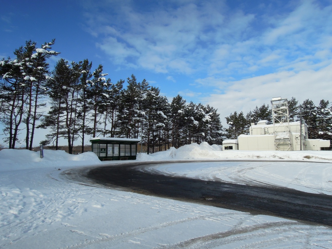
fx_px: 230
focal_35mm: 24
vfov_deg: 56.8
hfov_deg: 71.6
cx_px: 166
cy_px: 124
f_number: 5.6
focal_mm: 4.3
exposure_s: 1/1250
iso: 160
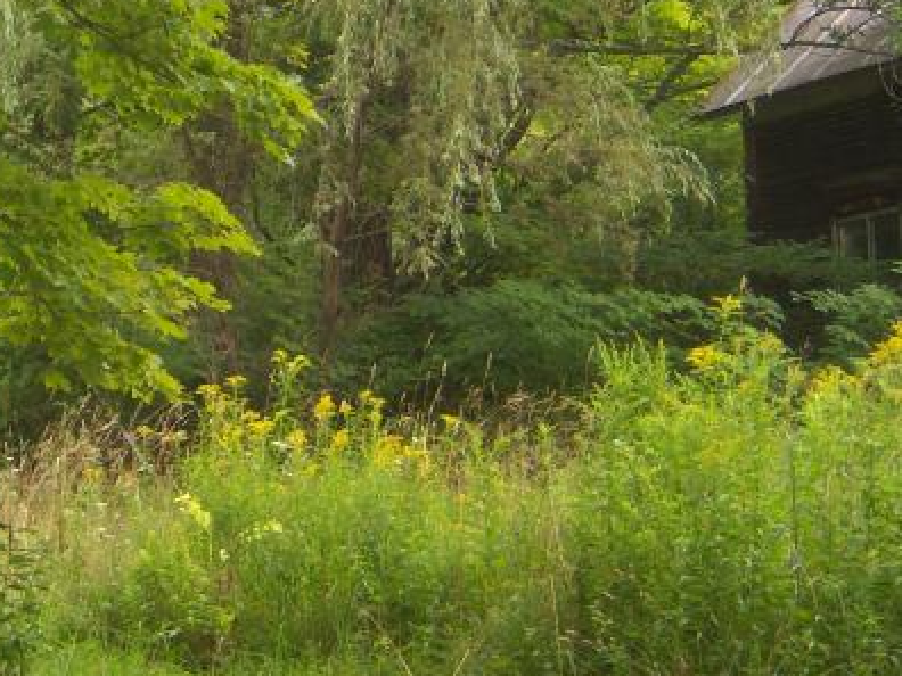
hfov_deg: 20.3
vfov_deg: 15.7
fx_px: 2423
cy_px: 93
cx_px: -27
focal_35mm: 93
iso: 80
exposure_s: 1/80
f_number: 2.8
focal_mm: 7.5
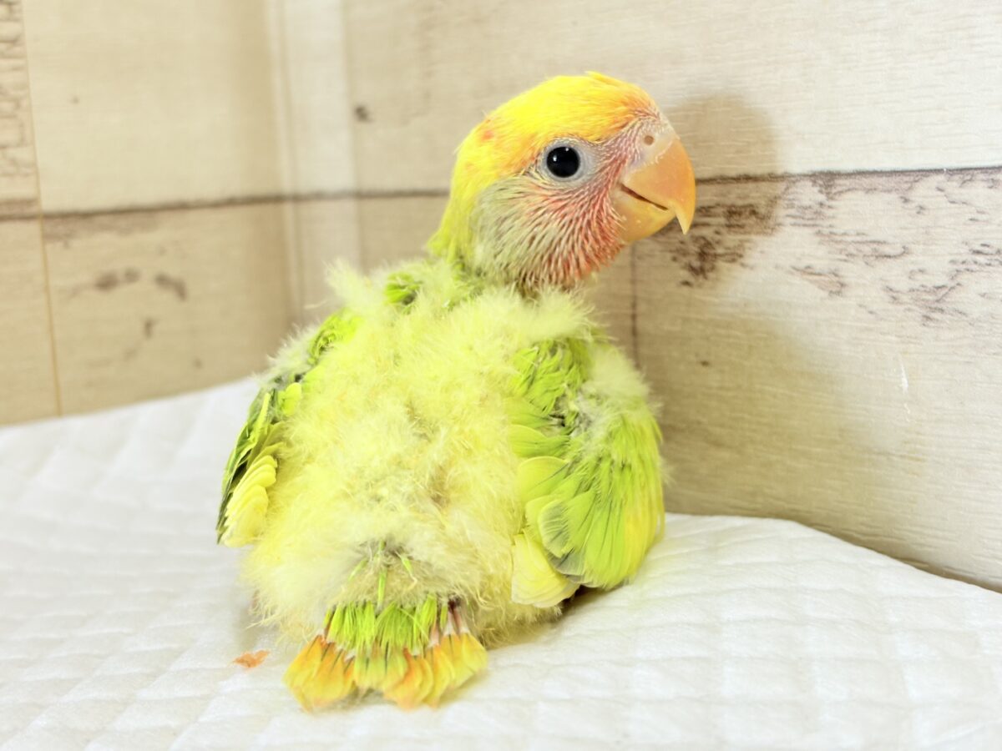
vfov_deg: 28.0
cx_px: 501
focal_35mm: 52
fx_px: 1505
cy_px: 376
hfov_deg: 36.8
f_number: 1.6
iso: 50
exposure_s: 1/50
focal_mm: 5.96
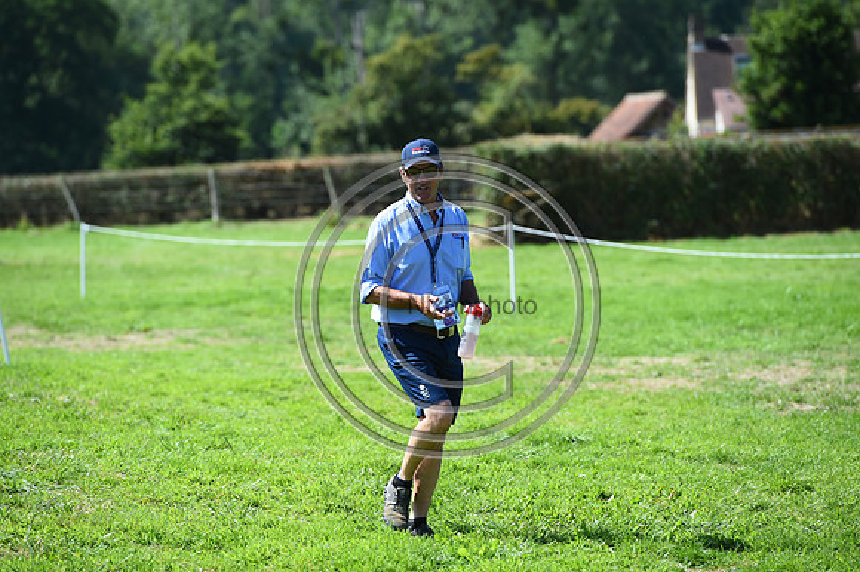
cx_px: 430
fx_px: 4775
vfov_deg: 6.9
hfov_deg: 10.3
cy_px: 286
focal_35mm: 200
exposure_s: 1/1000
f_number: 5
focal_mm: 200
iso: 220
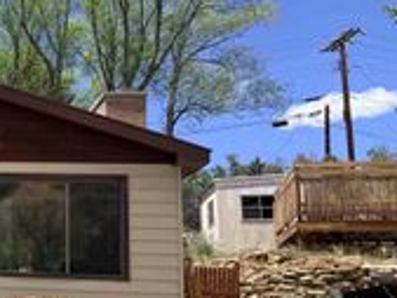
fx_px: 815
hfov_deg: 23.0
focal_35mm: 71
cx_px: -174
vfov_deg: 20.7
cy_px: 191
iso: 80
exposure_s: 1/4673
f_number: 1.78
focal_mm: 6.76
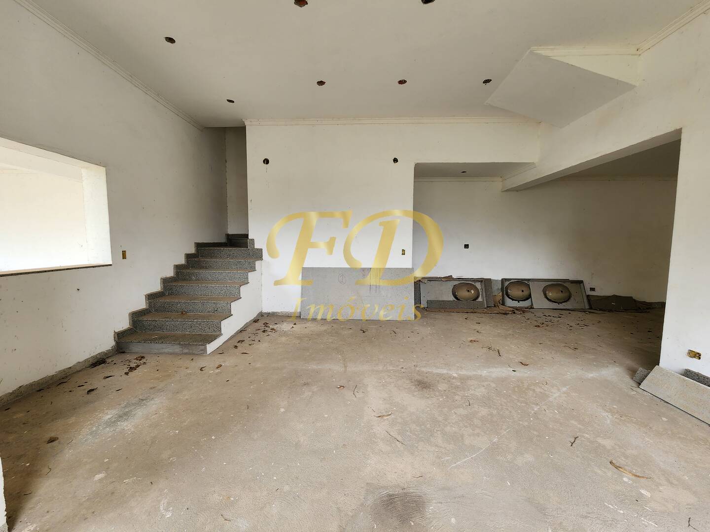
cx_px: 355
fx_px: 267
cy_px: 266
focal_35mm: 13
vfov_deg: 89.9
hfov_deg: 106.2
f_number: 2.2
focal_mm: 2.2
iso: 64
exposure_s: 1/120
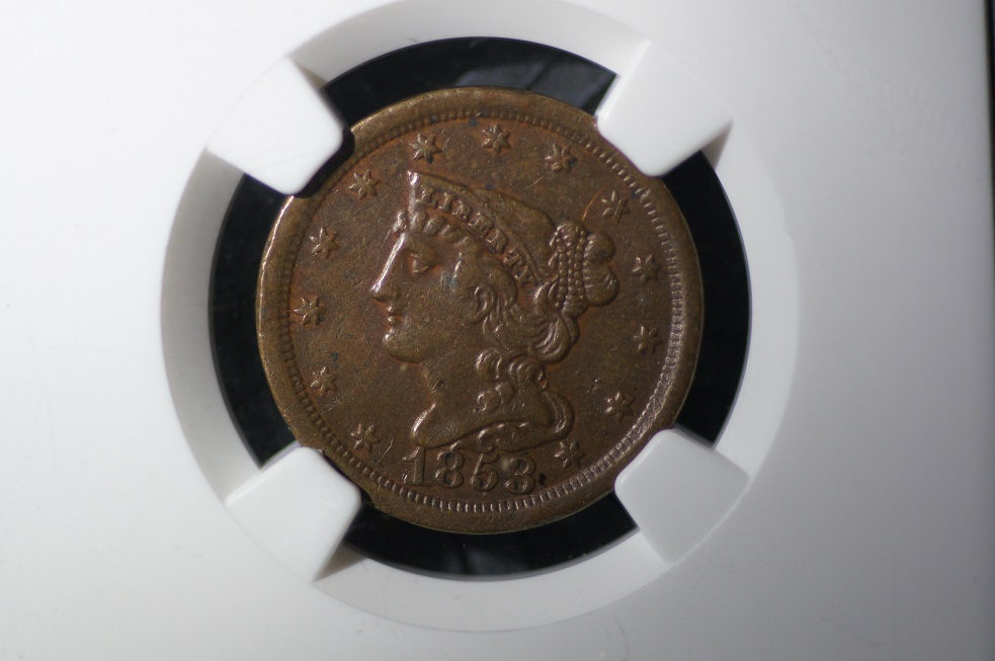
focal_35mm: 150
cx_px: 498
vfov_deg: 9.1
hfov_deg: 13.7
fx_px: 4141
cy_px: 330
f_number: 2.8
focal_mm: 100
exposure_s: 1/160
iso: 500
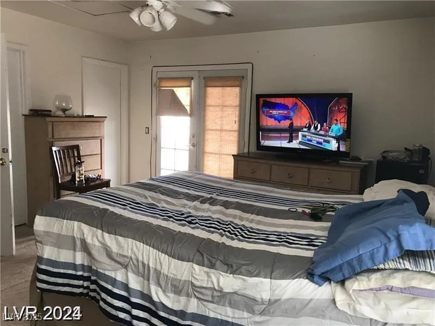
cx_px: 218
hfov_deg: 63.4
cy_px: 163
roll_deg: -1.8
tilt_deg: -6.9
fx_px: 352
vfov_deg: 49.7
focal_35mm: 28
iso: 40
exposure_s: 1/27
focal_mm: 3.99
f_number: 1.8
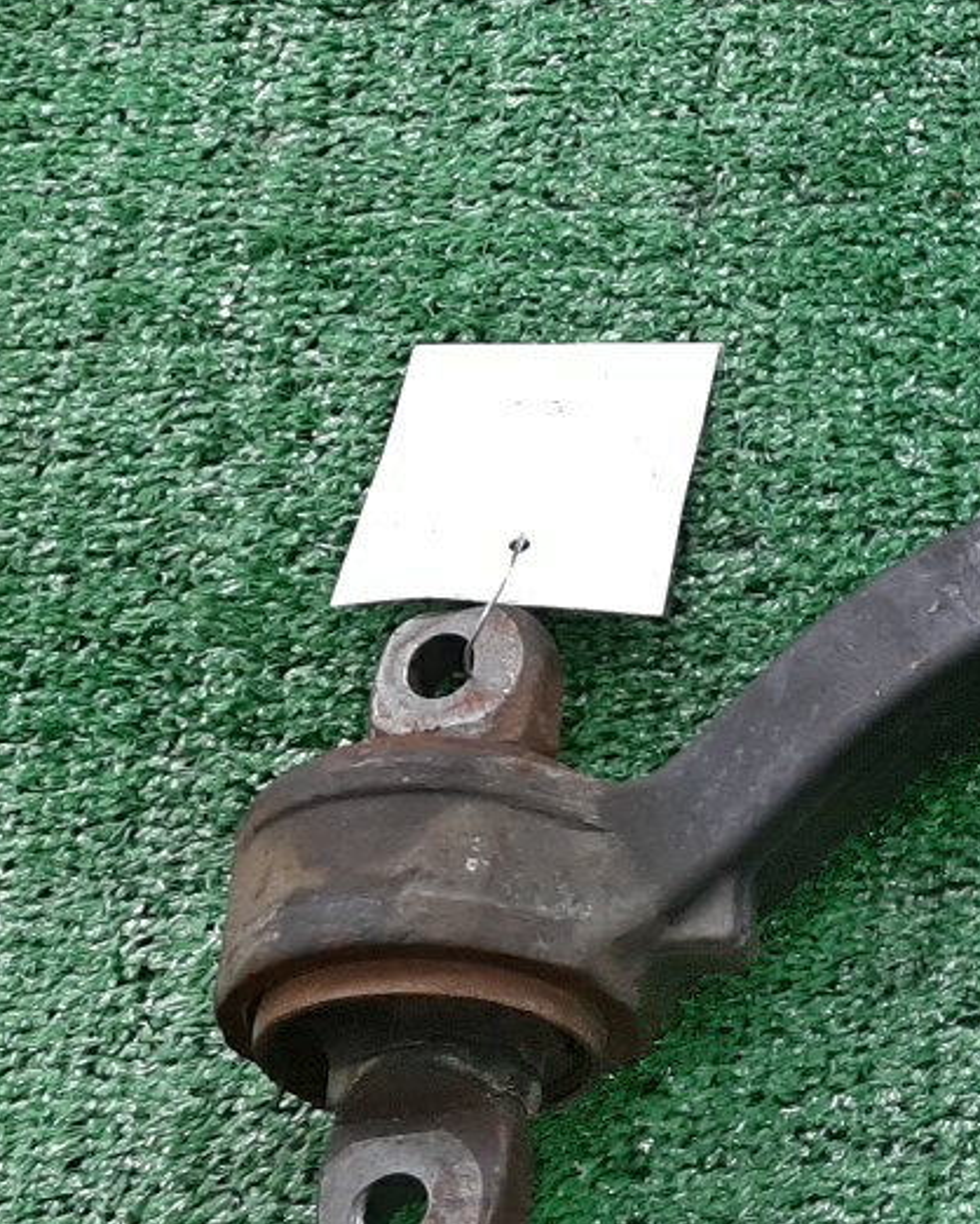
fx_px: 2536
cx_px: 1568
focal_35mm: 70
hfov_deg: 18.7
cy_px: 933
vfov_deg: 26.7
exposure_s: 1/50
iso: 88
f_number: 1.7
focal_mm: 3.93
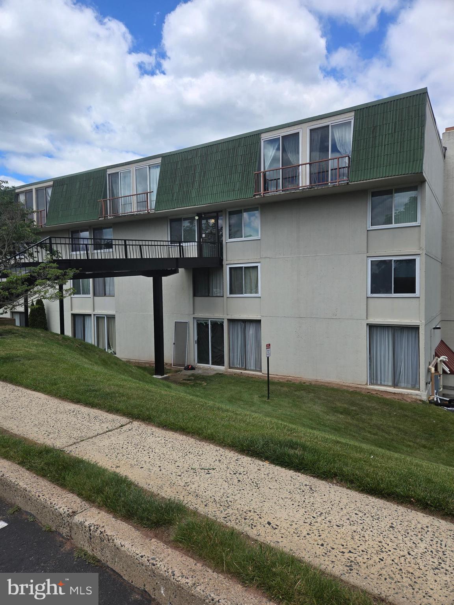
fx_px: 402
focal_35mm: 23
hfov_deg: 58.9
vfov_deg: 73.9
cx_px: 227
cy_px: 302
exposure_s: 1/1804
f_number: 1.8
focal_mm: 5.4
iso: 25
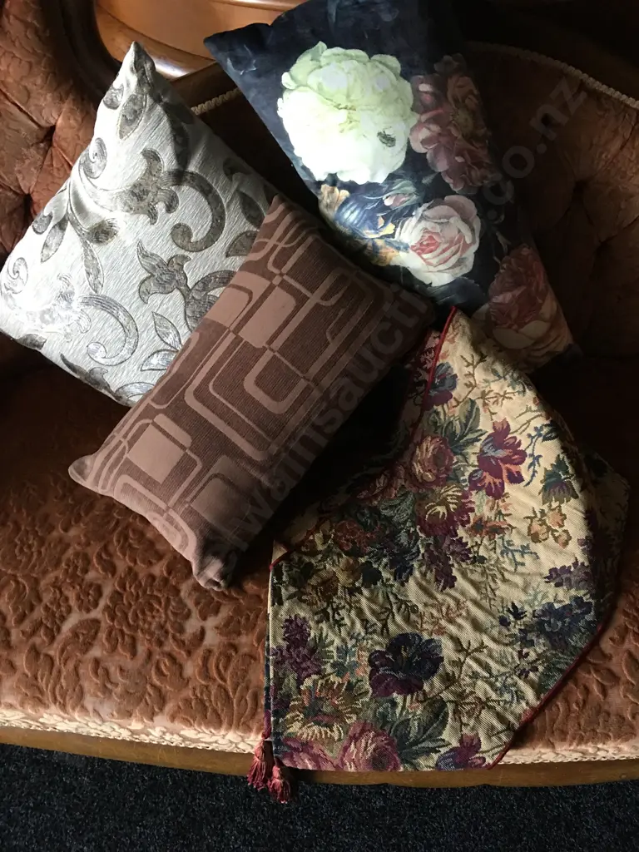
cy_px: 426
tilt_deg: -50.6
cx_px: 320
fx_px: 714
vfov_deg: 61.7
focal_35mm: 29
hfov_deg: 48.2
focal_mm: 4.15
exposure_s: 1/8
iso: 100
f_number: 2.2
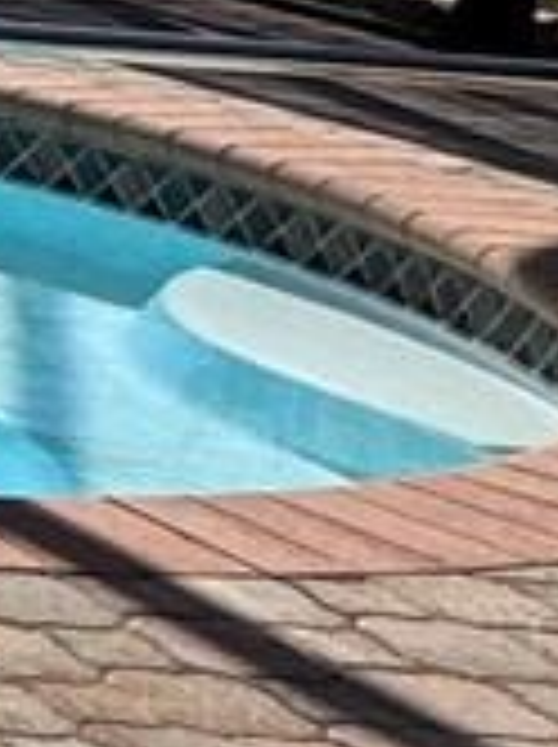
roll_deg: +0.7
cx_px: -2444
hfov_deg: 5.9
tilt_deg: -1.8
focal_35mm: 135
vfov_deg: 13.4
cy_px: -536
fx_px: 2909
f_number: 2.2
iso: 50
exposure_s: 1/1880
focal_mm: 2.22
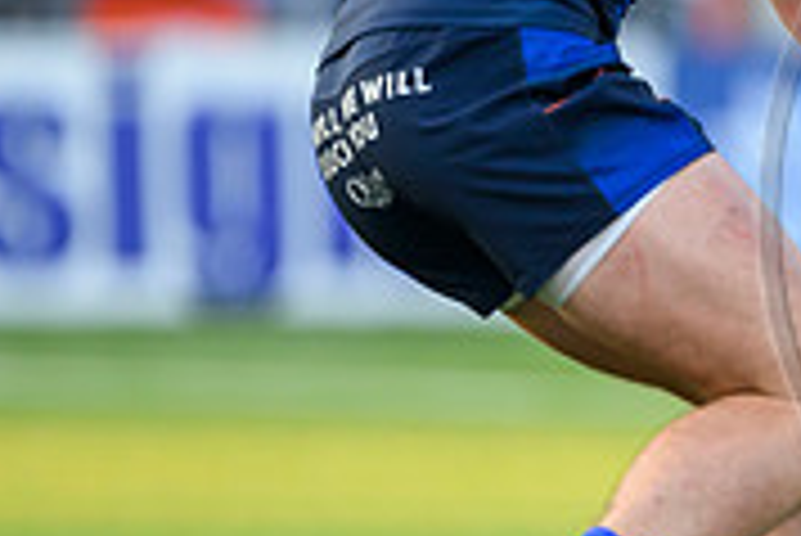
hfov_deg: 1.6
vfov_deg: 1.1
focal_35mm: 1301
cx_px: 1220
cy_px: 209
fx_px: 28970
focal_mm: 400
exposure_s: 1/2000
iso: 2000
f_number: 3.5
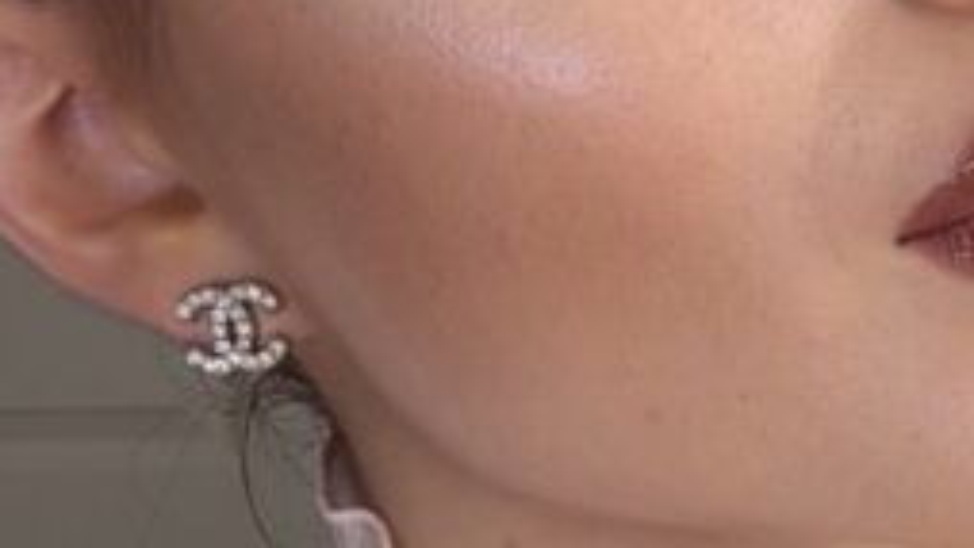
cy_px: 272
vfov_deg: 9.2
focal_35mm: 132
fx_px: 3410
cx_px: 644
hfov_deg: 16.2
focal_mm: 2.71
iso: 32
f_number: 1.9
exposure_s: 1/100
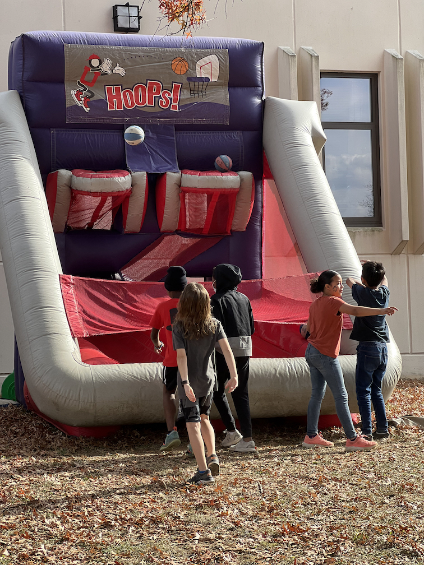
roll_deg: +2.0
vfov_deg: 25.3
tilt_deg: +3.0
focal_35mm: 77
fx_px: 1258
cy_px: 282
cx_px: 212
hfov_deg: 19.1
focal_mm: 9
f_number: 2.8
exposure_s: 1/179
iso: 32
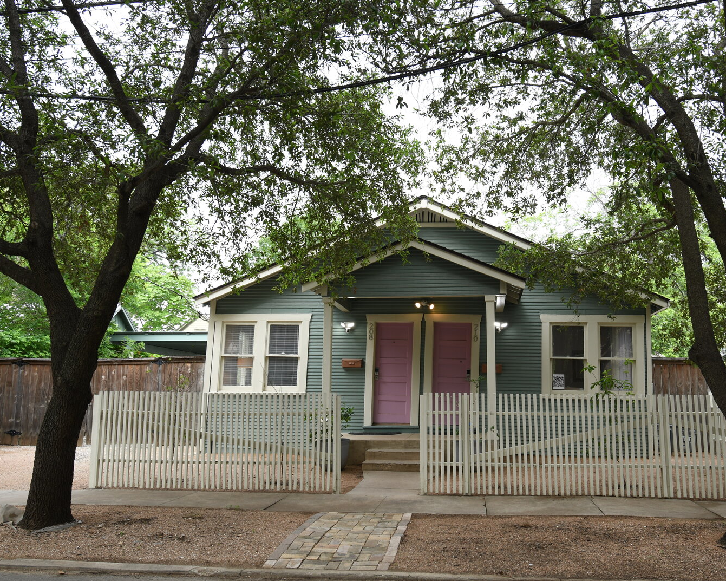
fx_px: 731
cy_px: 290
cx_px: 414
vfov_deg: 43.4
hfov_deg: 52.7
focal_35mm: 34
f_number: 8
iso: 100
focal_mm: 20
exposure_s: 1/50
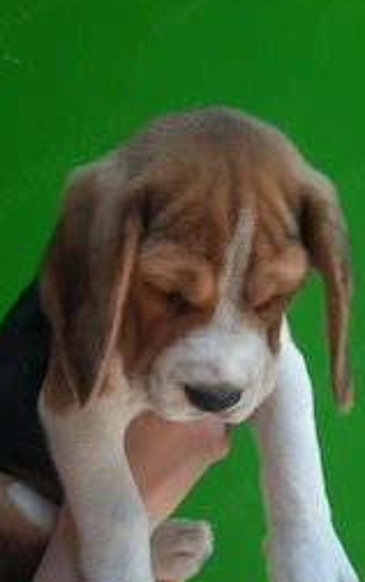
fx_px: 667
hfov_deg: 30.5
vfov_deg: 46.6
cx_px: 143
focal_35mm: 42
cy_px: 374
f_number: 2
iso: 32
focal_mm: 4.6
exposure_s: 1/136
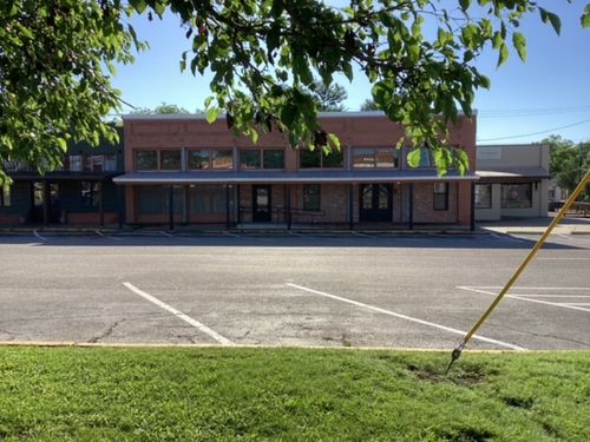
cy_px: 221
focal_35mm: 31
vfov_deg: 45.4
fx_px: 528
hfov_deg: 58.4
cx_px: 295
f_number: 2.4
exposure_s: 1/1181
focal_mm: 3.3
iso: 25
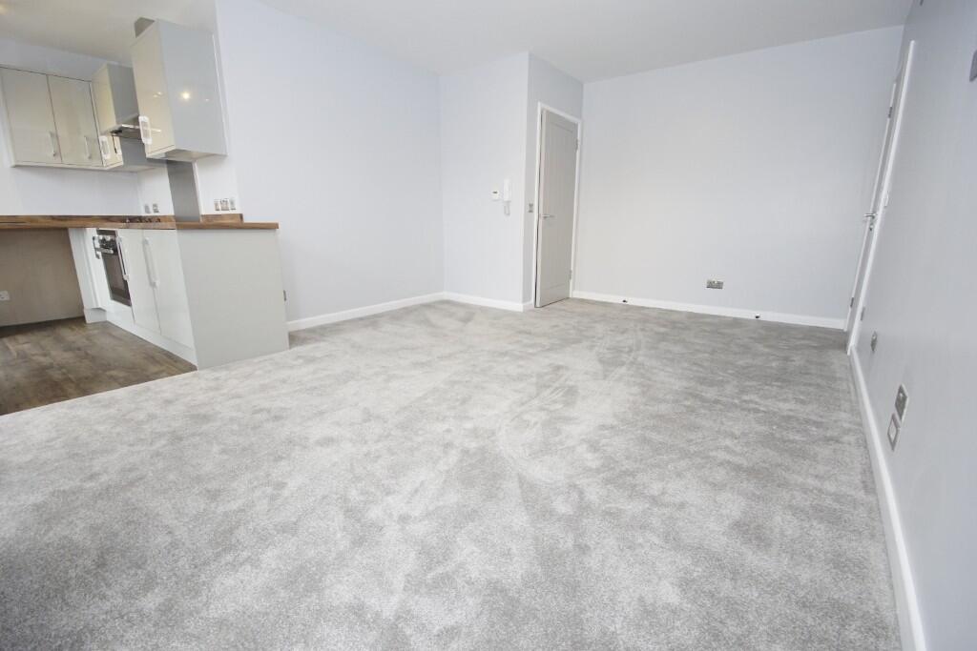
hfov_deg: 100.4
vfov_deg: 77.3
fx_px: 407
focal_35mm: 15
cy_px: 326
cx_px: 488
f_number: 9
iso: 800
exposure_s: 1/30
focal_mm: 10
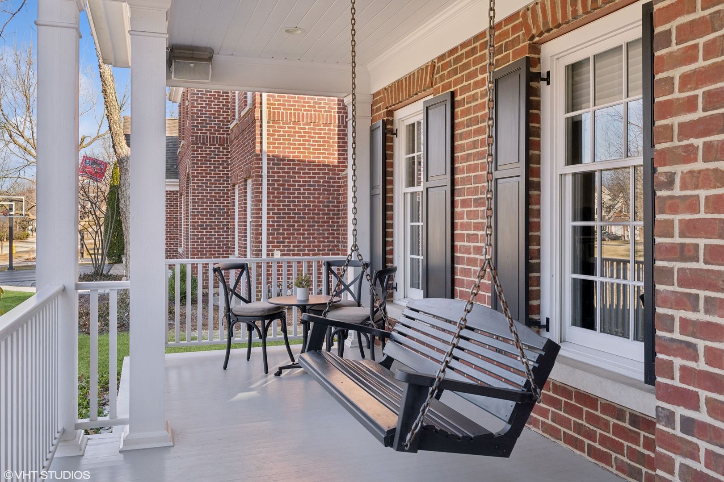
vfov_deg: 43.6
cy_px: 241
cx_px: 362
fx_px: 603
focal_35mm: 30
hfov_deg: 61.9
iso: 200
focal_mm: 30
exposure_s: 1/100
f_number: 9
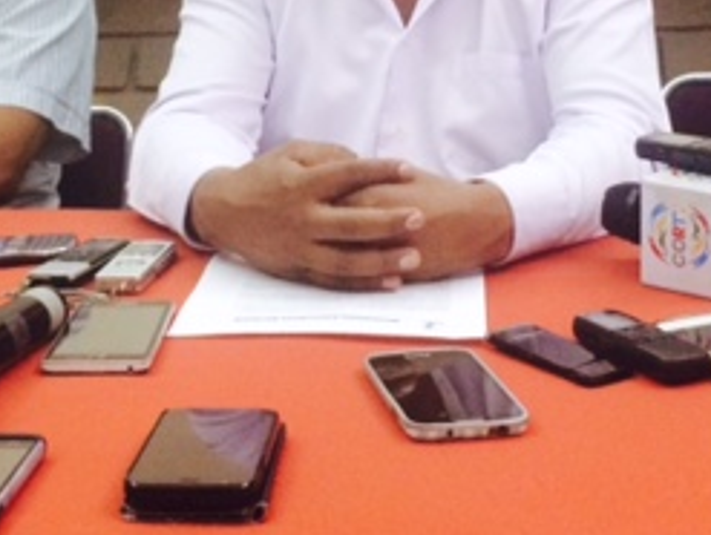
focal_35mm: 75
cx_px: 380
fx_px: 1543
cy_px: -6
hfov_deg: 25.9
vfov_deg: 19.1
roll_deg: +1.4
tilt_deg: -6.2
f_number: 2.2
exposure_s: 1/30
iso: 200
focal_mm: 4.15
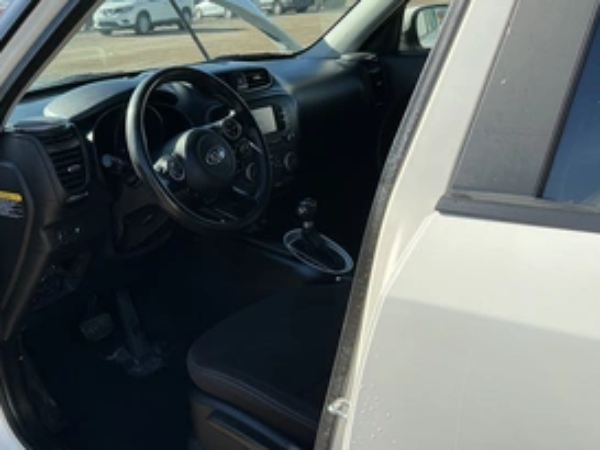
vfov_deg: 35.2
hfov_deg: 44.6
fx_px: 711
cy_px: 239
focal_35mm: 41
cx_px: 167
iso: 25
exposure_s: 1/606
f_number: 1.8
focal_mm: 3
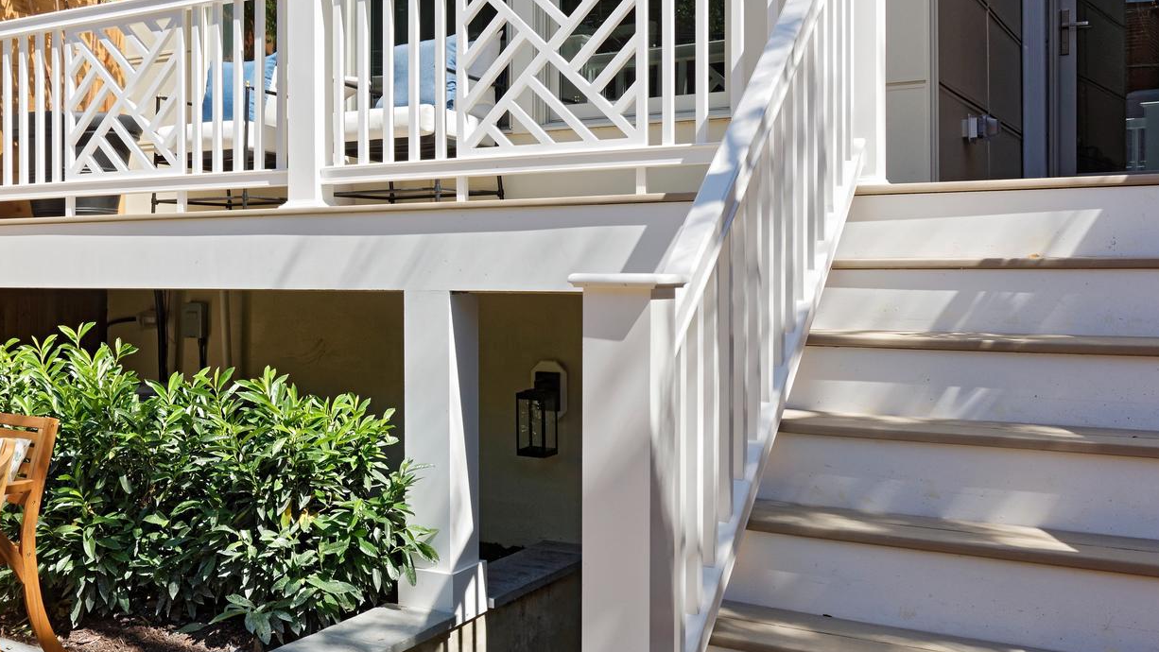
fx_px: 1291
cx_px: 265
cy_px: 262
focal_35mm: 42
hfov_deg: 46.3
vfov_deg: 28.3
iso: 250
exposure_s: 1/200
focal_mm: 24
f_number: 10
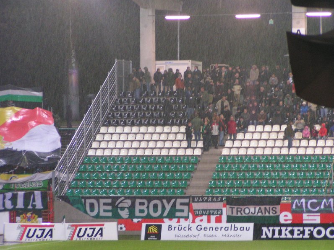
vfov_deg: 7.9
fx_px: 1824
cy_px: 125
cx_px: 167
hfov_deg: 10.5
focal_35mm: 189
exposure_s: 1/25
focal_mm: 28.8
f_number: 3.5
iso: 200
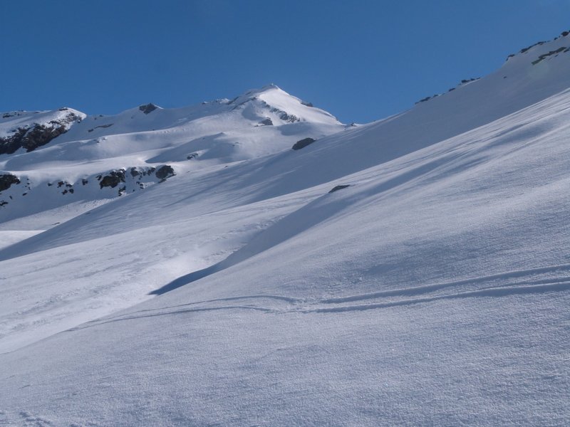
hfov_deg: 36.2
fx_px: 873
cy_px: 214
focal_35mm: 53
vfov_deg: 27.5
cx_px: 285
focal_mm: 9.4
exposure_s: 1/800
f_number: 5.6
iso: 100
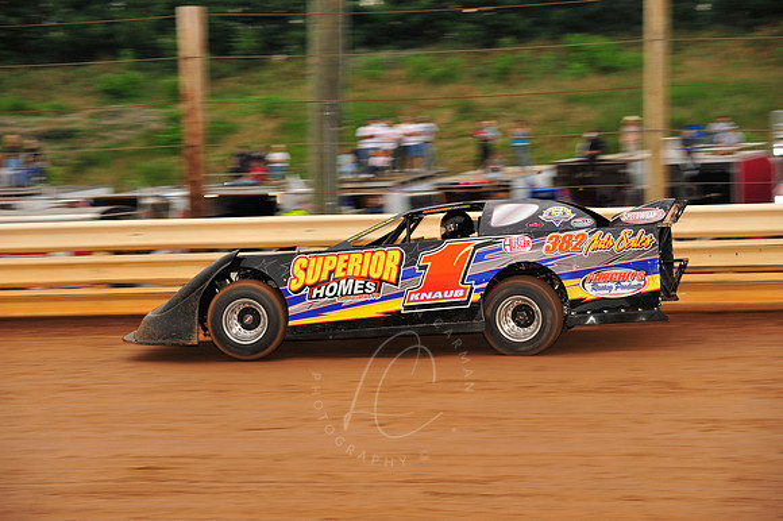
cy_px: 260
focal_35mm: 145
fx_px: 3152
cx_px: 392
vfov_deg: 9.5
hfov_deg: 14.2
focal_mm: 145
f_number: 7.1
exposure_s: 1/320
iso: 640
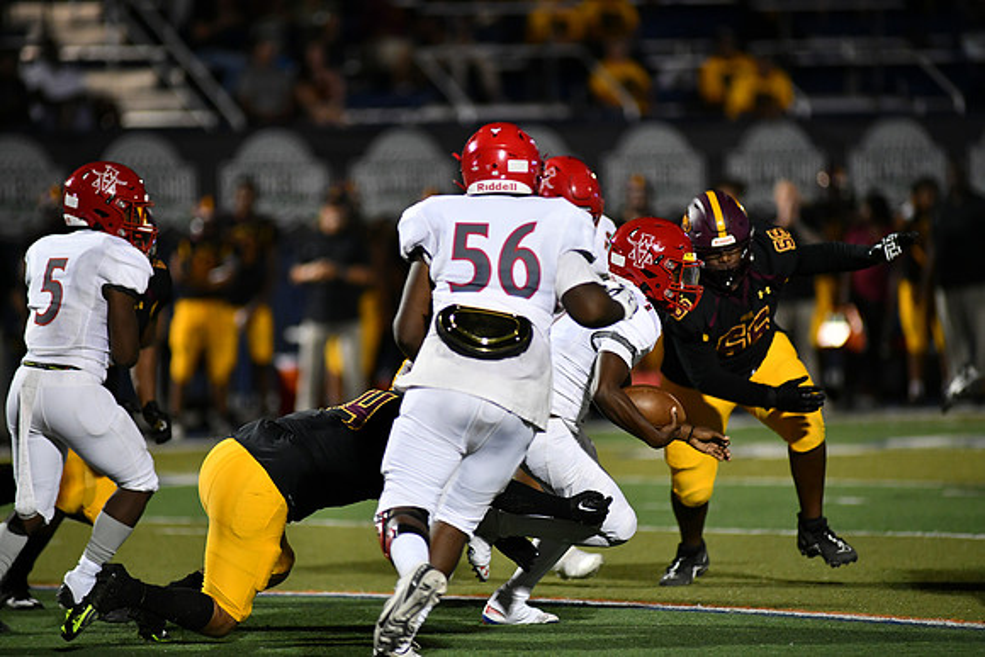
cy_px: 328
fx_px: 8210
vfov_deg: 4.6
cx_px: 492
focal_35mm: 300
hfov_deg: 6.9
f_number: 2.8
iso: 2800
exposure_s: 1/1000
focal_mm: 300
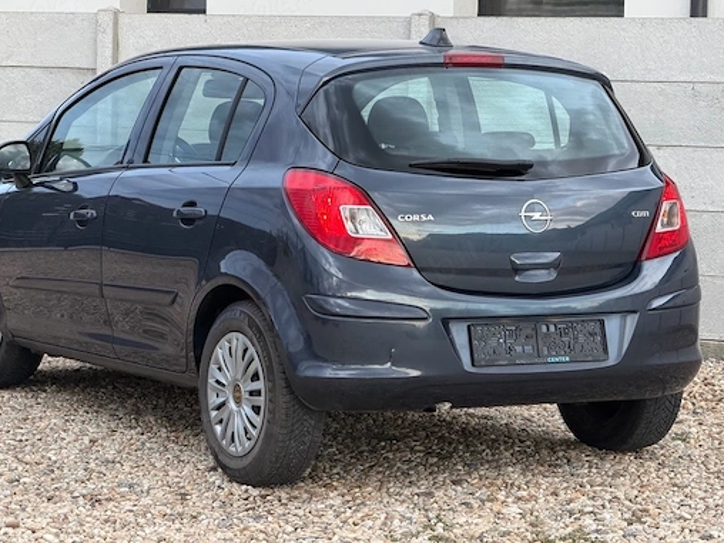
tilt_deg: -5.4
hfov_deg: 16.7
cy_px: 254
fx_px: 2468
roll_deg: -0.6
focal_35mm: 118
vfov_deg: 12.6
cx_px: 311
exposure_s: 1/121
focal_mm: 16.89
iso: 320
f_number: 2.8
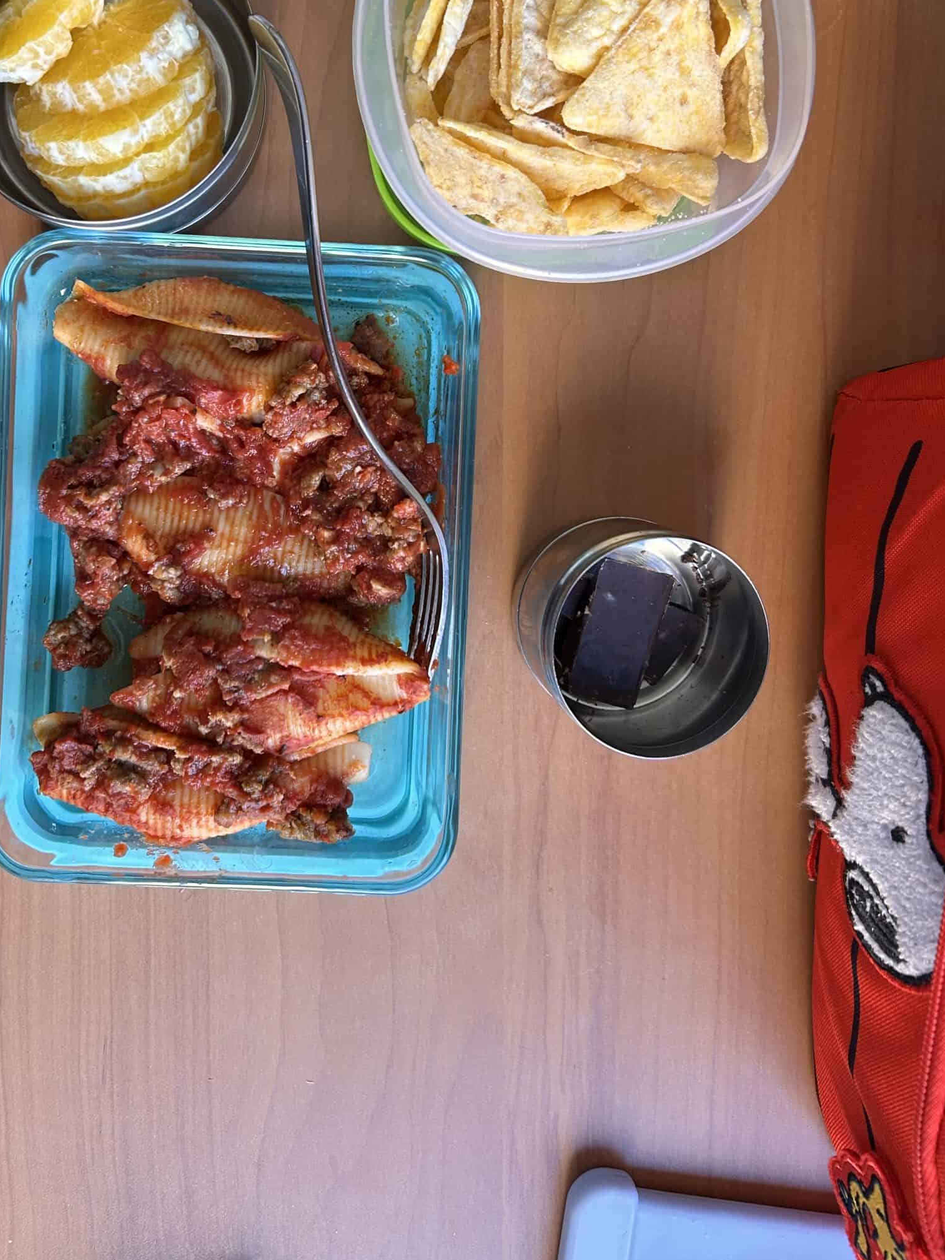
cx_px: 357
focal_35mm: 33
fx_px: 1201
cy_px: 475
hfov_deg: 42.6
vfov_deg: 54.7
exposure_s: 1/121
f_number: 1.5
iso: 100
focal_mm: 5.7
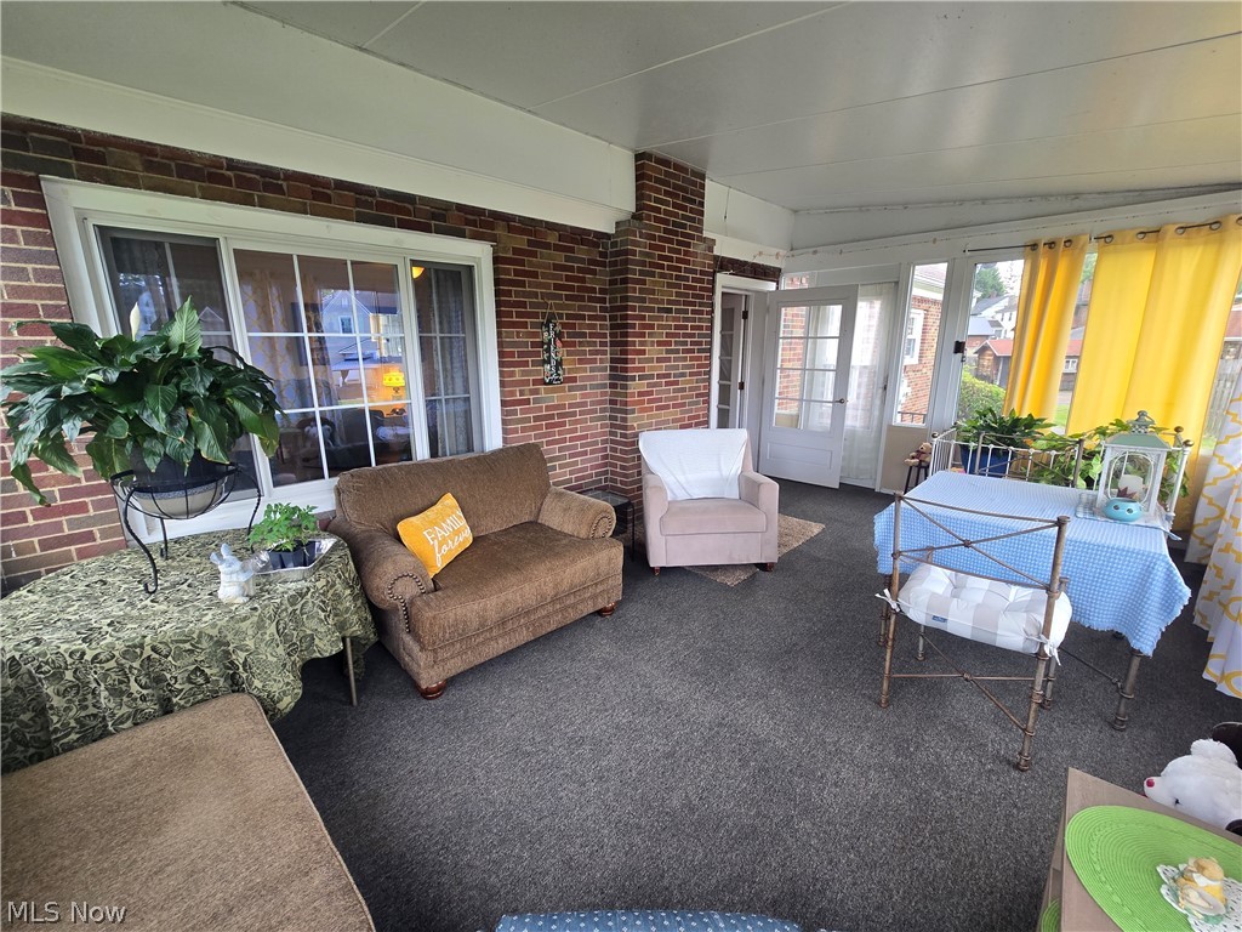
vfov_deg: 89.9
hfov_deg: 106.2
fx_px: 466
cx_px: 621
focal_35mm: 13
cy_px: 466
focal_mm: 2.2
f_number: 2.2
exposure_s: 1/60
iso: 100
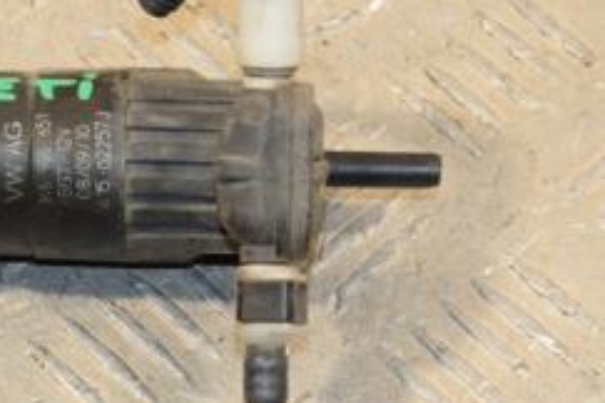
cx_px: 177
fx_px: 3613
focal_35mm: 215
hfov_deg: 9.6
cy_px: 179
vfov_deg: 6.4
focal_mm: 58
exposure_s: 1/200
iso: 800
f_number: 6.3
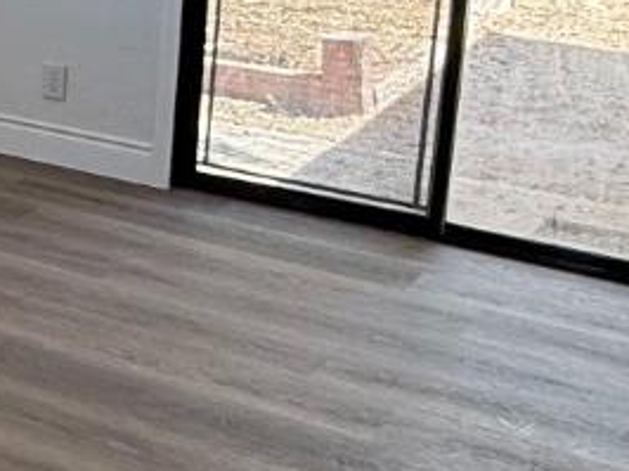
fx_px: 1434
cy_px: 32
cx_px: -359
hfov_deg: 20.5
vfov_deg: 18.3
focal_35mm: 79
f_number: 2.2
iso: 64
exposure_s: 1/131
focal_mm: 2.22
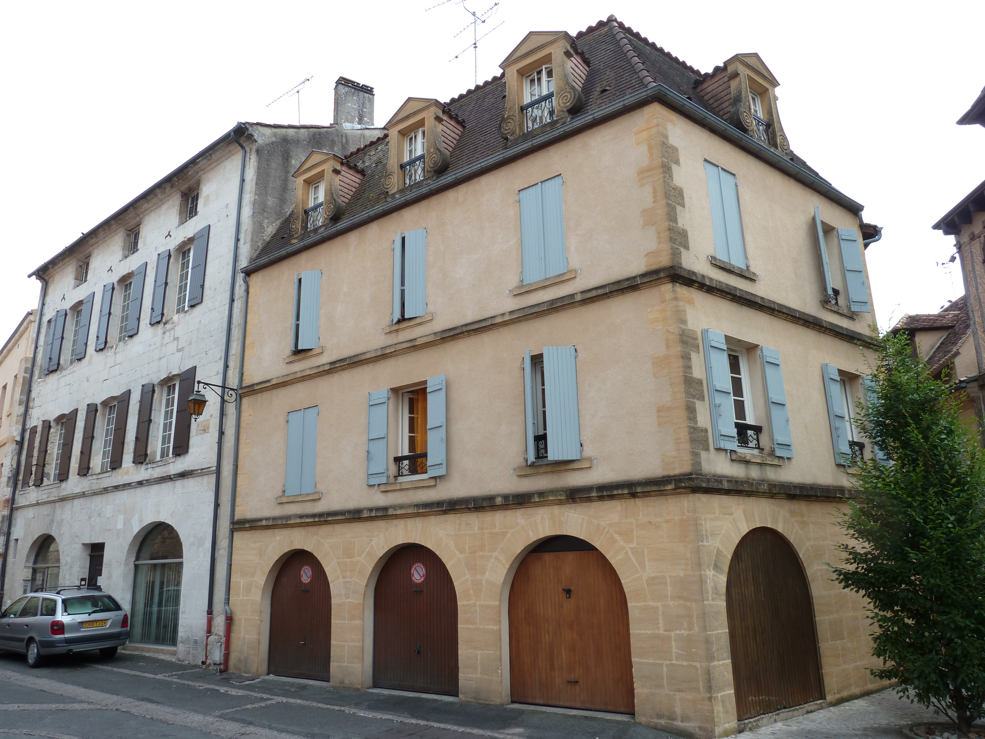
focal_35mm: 25
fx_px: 711
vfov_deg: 54.9
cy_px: 370
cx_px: 492
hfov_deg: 69.4
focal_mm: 4.1
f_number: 4
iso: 80
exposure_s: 1/320
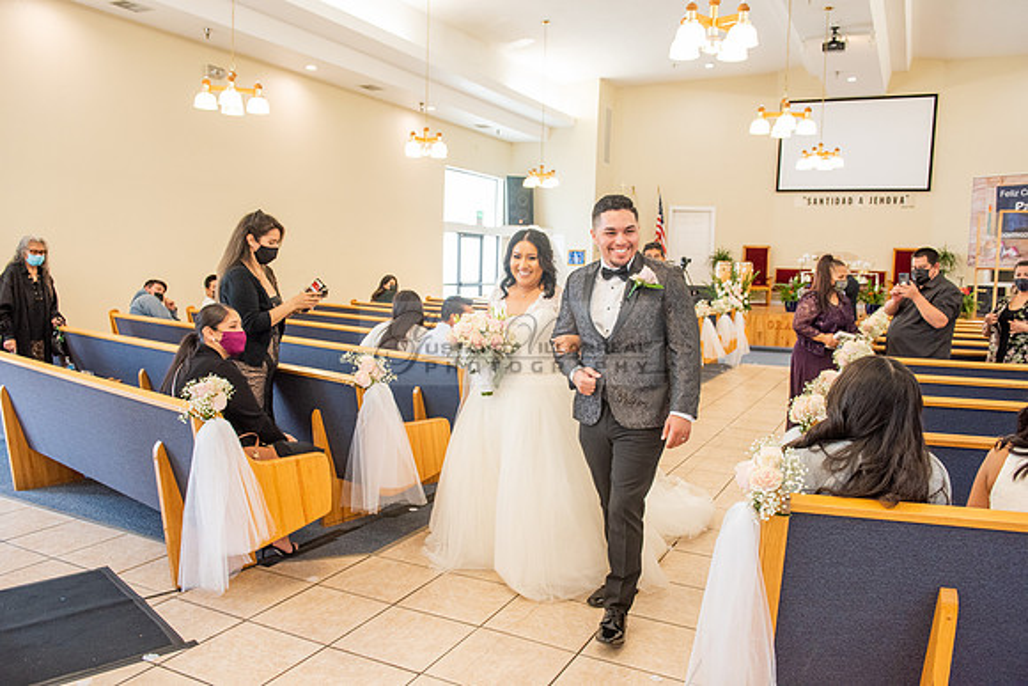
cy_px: 343
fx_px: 800
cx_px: 514
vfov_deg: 46.4
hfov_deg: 65.5
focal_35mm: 28
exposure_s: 1/100
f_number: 5
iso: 1250
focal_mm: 28
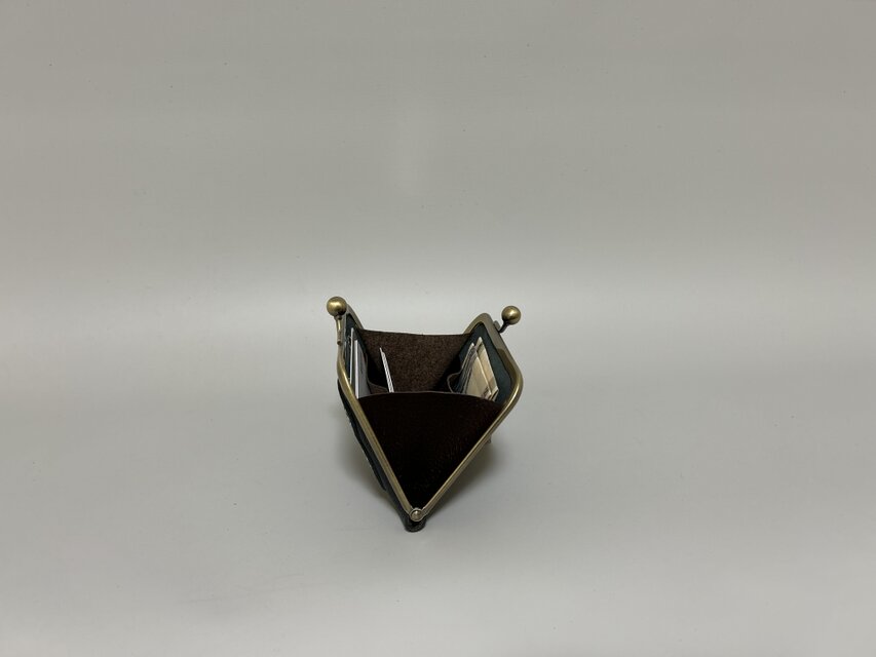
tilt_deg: -19.8
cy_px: 328
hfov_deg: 67.3
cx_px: 438
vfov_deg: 53.1
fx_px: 658
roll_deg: +0.7
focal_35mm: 26
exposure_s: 1/50
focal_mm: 5.7
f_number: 1.5
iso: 100
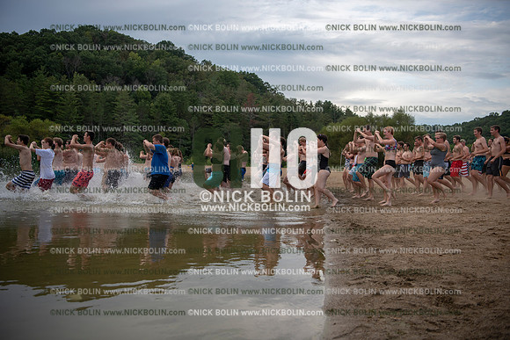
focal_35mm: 34
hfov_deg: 55.8
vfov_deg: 38.9
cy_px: 170
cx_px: 255
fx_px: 482
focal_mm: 34
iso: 160
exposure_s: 1/800
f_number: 3.2
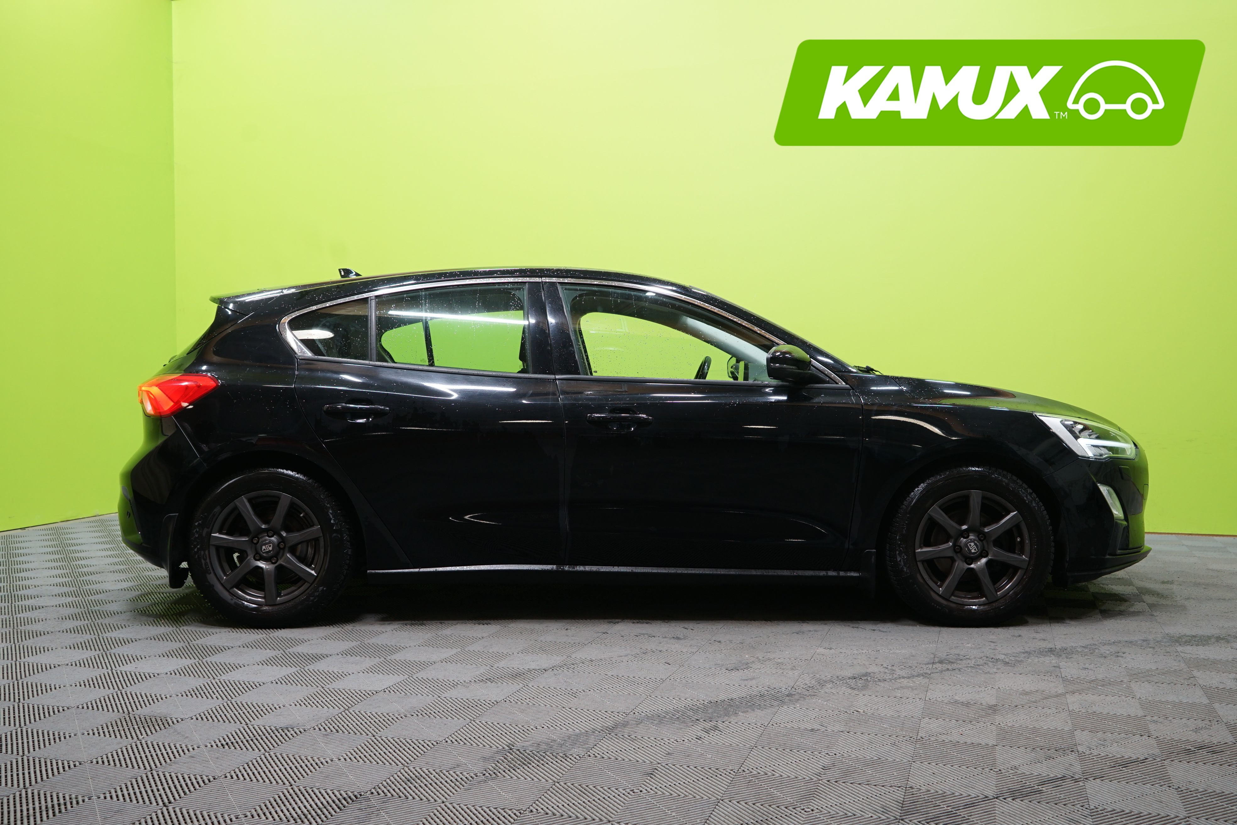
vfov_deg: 40.0
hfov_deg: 57.2
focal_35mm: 33
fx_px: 1134
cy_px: 412
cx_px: 618
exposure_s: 1/20
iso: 400
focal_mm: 33
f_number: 5.6
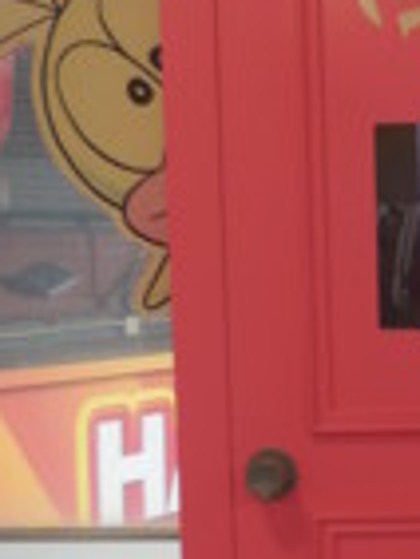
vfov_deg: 22.3
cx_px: 535
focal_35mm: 87
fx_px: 1405
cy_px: 404
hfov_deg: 16.2
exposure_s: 1/30
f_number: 3.3
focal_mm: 4.5
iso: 125
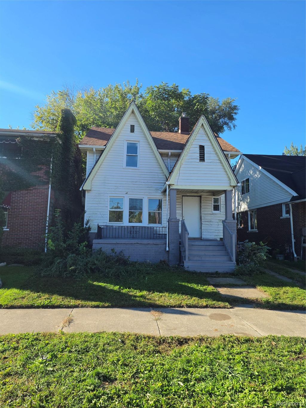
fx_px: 271
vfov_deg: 73.9
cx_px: 153
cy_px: 204
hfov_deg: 58.9
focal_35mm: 23
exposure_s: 1/1884
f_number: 1.7
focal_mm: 6.25
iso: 80
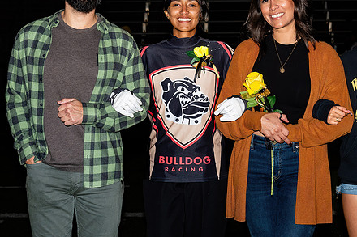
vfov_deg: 11.3
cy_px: 105
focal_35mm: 121
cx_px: 236
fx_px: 1199
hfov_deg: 16.9
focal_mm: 48
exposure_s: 1/200
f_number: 5
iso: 320
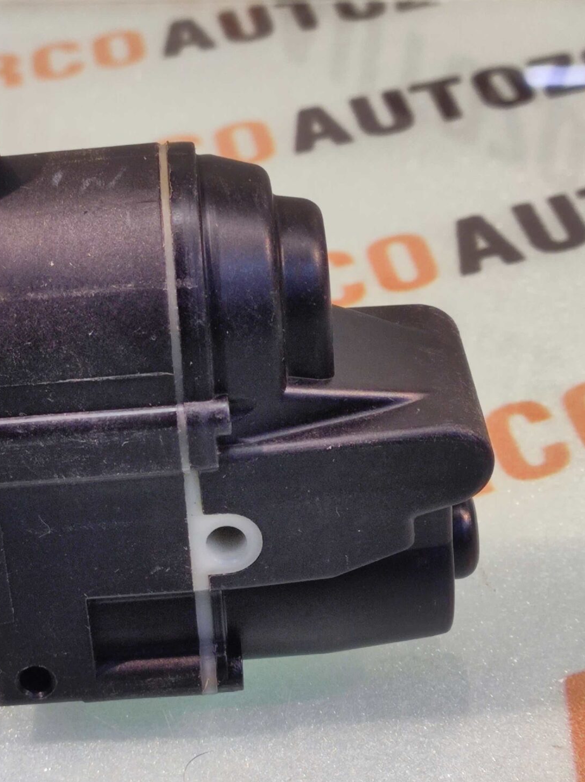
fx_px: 677
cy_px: 405
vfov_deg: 60.0
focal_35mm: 30
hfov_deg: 45.4
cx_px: 157
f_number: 1.79
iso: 176
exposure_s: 1/33
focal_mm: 4.74
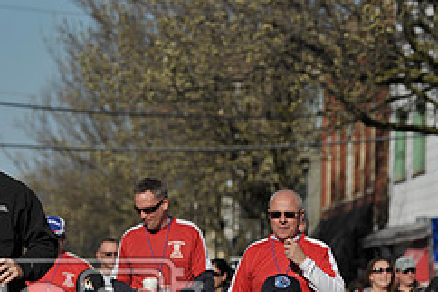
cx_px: -24
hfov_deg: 6.4
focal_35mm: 323
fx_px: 3927
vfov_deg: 4.2
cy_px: 325
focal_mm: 135
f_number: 5.6
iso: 400
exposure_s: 1/5000
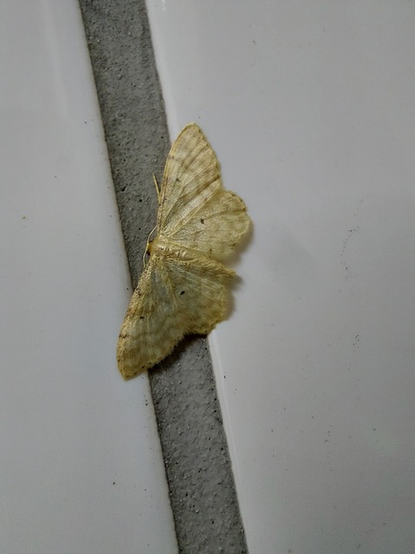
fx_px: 400
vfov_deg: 69.4
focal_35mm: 25
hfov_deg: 54.8
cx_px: 208
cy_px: 277
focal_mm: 2.13
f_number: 2.4
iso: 100
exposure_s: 1/33
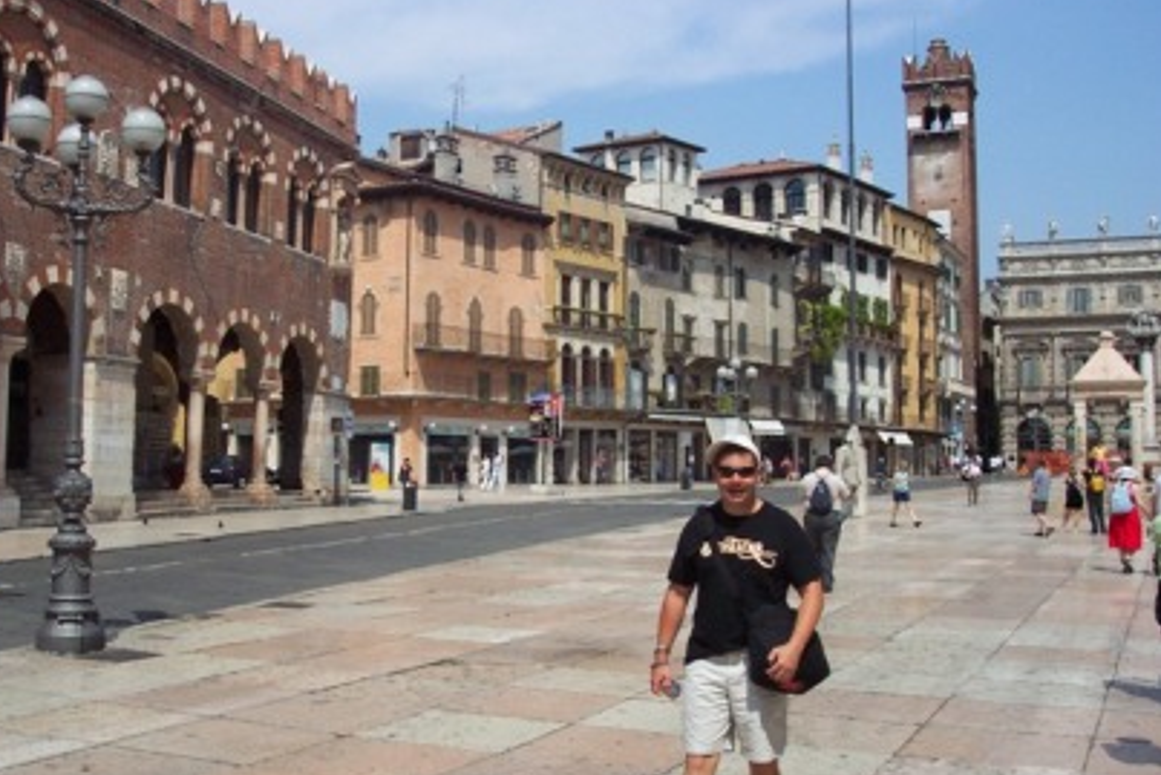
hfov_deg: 47.4
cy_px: 377
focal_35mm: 41
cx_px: 537
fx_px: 1323
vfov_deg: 32.7
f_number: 4.8
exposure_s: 1/1000
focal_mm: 8
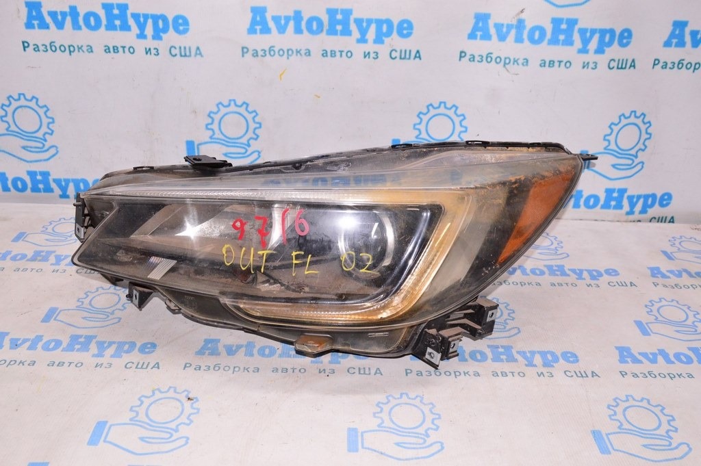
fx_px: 642
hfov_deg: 57.3
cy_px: 233
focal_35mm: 33
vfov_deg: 39.9
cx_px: 350
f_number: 8
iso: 1600
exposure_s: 1/125
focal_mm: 22
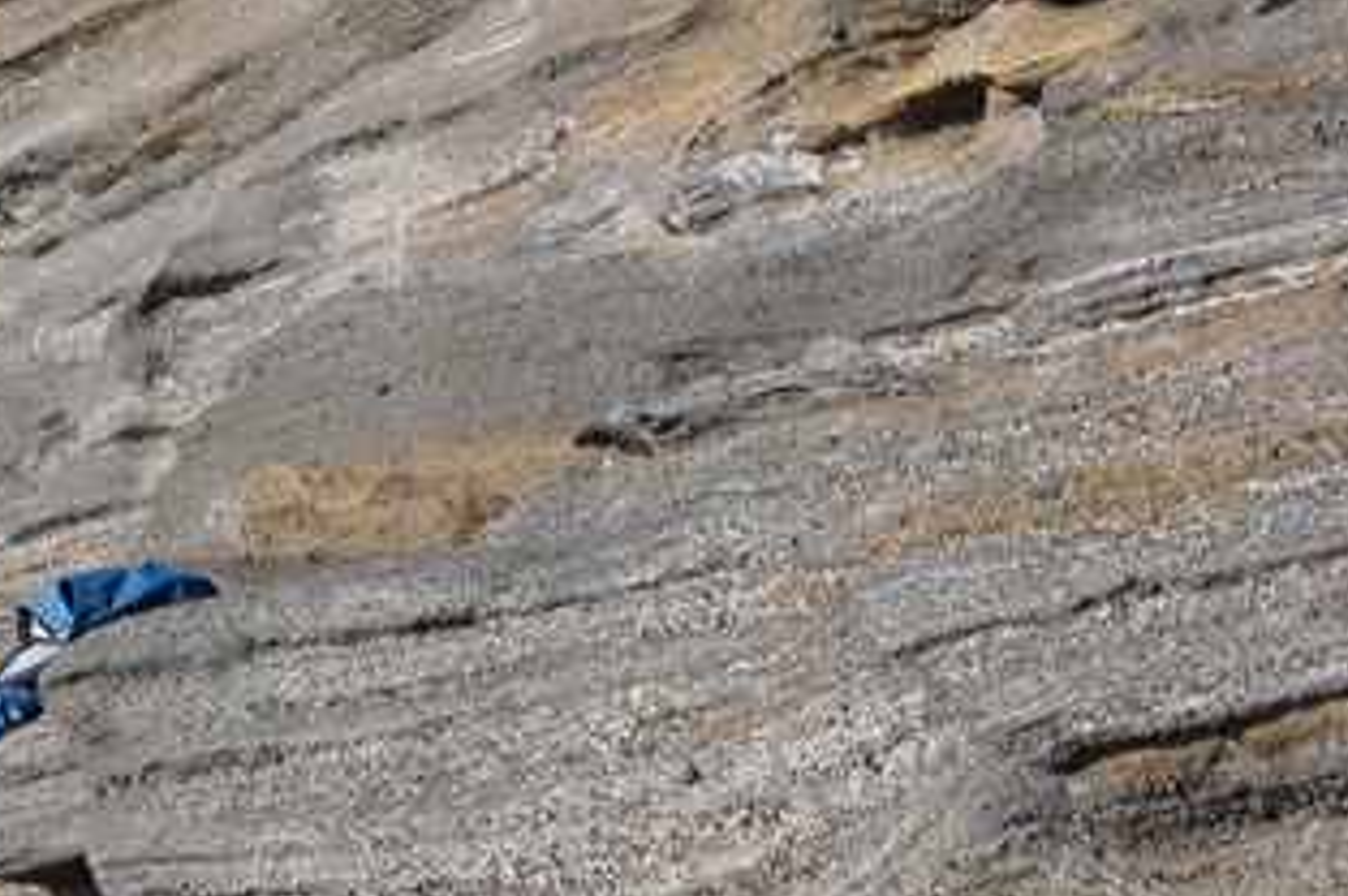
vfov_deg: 6.0
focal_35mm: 224
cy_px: -866
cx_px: -719
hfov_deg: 9.0
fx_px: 8379
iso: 200
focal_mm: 35
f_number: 14
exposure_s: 1/100
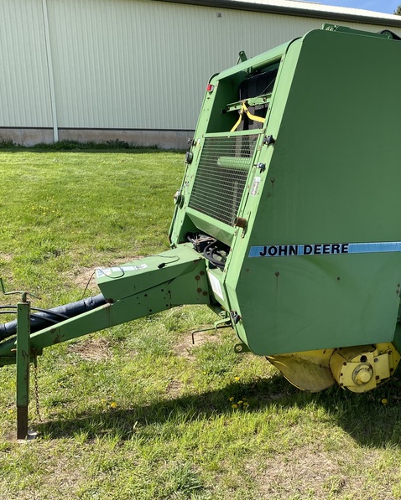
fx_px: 504
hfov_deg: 42.7
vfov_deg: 52.8
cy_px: 250
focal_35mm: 34
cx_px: 273
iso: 32
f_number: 1.8
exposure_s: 1/1053
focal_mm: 4.25
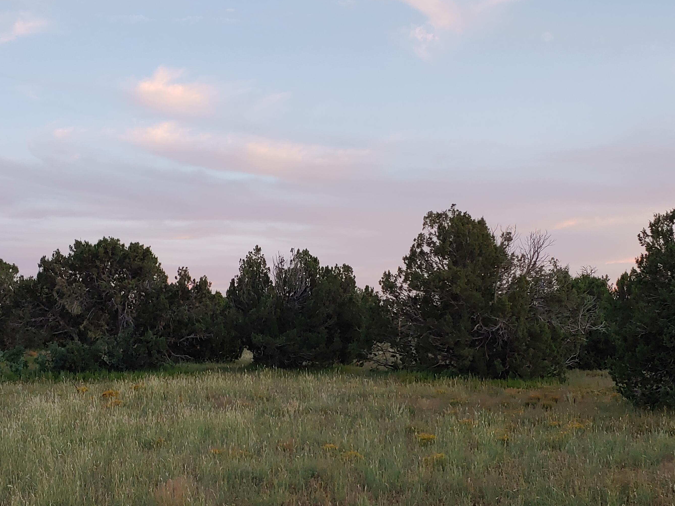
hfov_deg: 42.0
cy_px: 274
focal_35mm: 45
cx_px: 310
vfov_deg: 32.2
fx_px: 877
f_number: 1.5
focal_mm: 4.23
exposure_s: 1/120
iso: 50
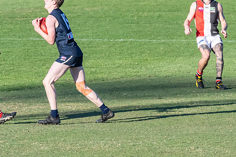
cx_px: 96
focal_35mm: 994
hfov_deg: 2.1
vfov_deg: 1.4
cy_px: 9
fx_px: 6516
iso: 800
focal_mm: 300
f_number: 10
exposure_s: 1/1250
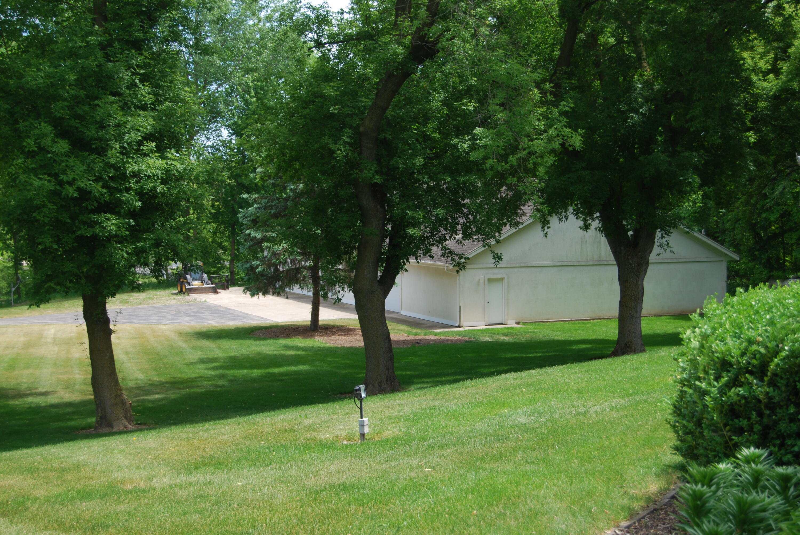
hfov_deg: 35.0
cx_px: 400
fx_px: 1268
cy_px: 268
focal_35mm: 57
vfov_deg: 23.8
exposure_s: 1/160
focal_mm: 38
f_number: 6.3
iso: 100
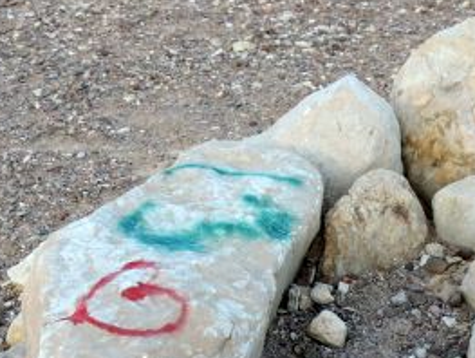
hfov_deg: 23.5
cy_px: 281
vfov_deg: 17.7
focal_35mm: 83
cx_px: 277
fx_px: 1140
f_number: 3.5
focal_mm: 8.3
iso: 80
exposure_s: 1/200
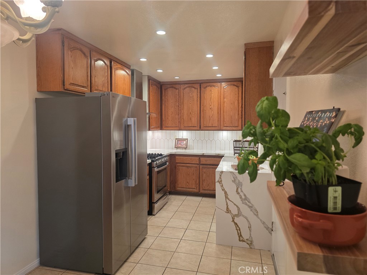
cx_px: 184
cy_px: 138
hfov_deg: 73.9
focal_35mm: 23
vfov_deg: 58.9
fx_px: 244
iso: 250
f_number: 1.7
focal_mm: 6.3
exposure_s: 1/120
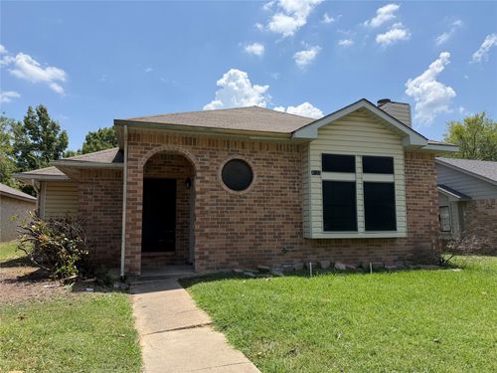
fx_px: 345
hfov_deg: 71.6
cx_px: 248
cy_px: 186
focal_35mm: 24
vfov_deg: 56.8
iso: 80
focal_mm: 6.76
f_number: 1.78
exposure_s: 1/4405
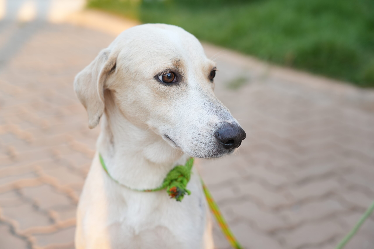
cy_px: 124
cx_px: 187
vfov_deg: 20.3
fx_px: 696
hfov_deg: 30.1
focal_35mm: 67
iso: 500
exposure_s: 1/200
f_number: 4
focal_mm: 67
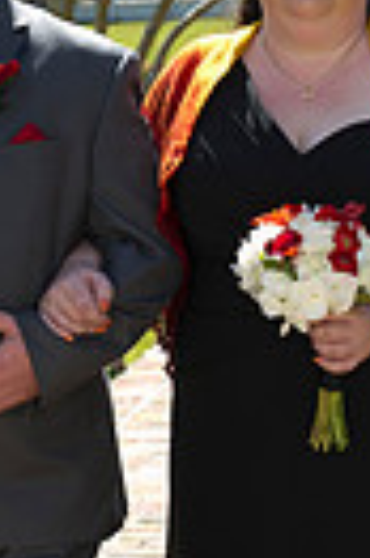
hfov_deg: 7.1
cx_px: 253
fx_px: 2983
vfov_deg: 10.7
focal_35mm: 193
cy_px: 362
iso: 100
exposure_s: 1/200
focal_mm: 56
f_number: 5.6
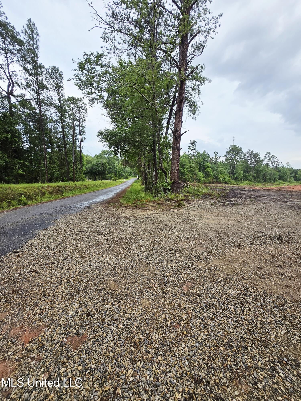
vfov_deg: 106.2
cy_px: 200
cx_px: 150
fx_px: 151
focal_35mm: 13
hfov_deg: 89.9
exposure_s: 1/217
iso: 25
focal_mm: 1.7
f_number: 2.2
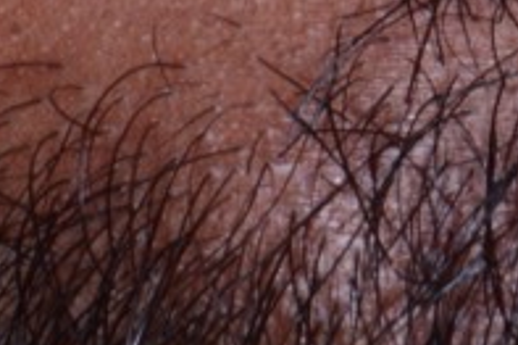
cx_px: 381
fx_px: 10739
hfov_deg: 2.8
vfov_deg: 1.8
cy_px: -714
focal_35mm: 747
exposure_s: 1/125
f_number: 22
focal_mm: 105
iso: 100
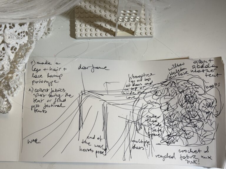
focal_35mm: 48
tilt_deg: -76.9
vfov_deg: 30.3
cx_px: 113
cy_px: 84
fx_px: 313
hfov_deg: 39.7
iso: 64
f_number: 1.78
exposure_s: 1/50
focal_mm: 6.76
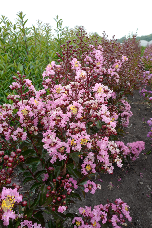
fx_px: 177
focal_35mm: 28
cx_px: 76
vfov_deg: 65.5
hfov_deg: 46.4
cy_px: 114
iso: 640
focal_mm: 28
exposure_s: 1/60
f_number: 16
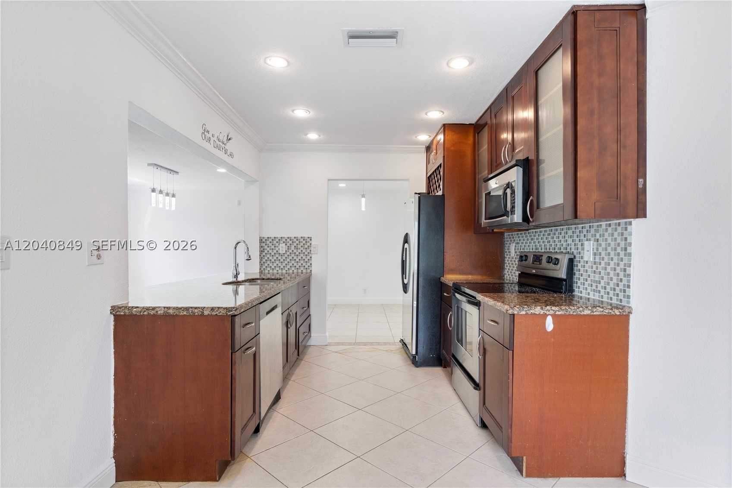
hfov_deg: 90.0
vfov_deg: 67.4
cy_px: 244
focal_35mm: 18
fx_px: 366
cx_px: 366
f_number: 9
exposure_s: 1/13
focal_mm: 18
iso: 800
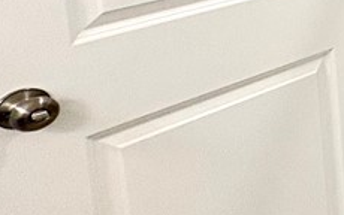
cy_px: -115
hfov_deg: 17.3
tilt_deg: -7.8
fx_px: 619
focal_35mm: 66
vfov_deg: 17.6
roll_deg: -1.9
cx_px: 746
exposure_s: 1/120
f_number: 2.2
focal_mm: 2.22
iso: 200
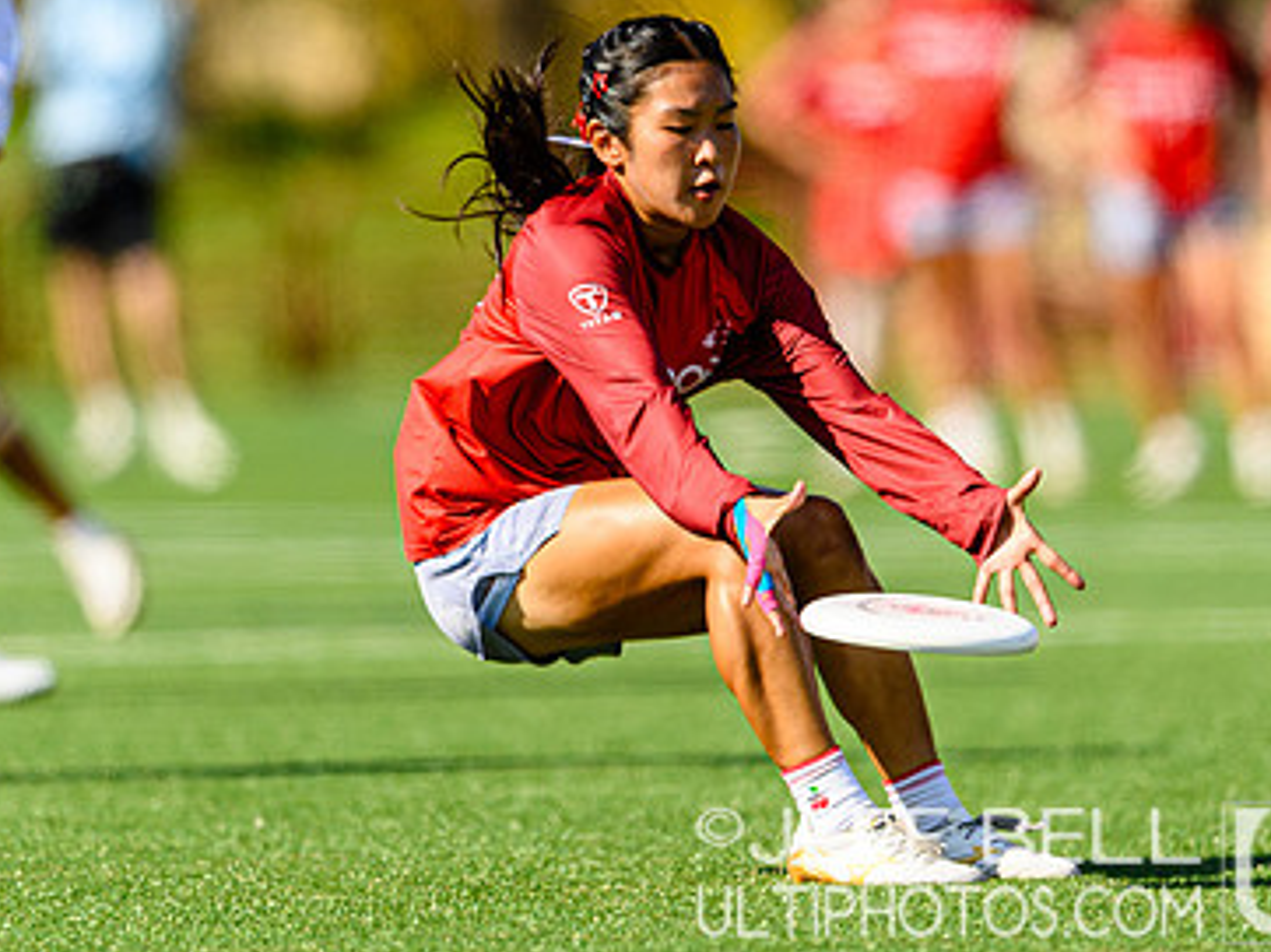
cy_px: 336
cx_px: 707
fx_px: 28033
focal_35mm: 764
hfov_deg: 2.6
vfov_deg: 1.9
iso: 100
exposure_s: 1/1600
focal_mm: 400
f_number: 3.2
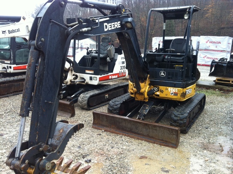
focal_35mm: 35
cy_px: 87
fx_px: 235
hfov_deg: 52.7
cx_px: 116
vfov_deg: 40.6
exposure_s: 1/40
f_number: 2.8
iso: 100
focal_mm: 3.85
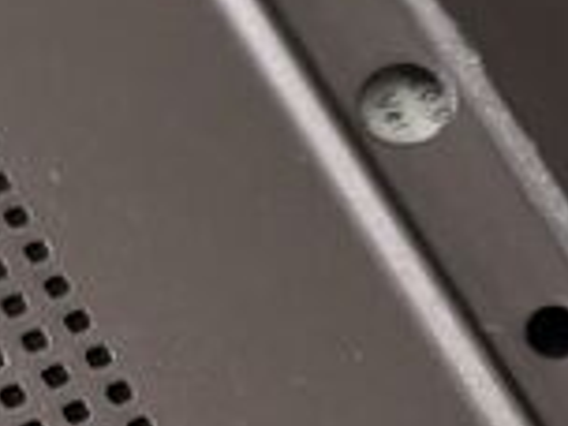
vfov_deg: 9.8
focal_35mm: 137
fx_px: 2248
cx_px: 994
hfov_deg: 13.1
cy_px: 949
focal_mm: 5.7
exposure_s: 1/61
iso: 125
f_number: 1.5
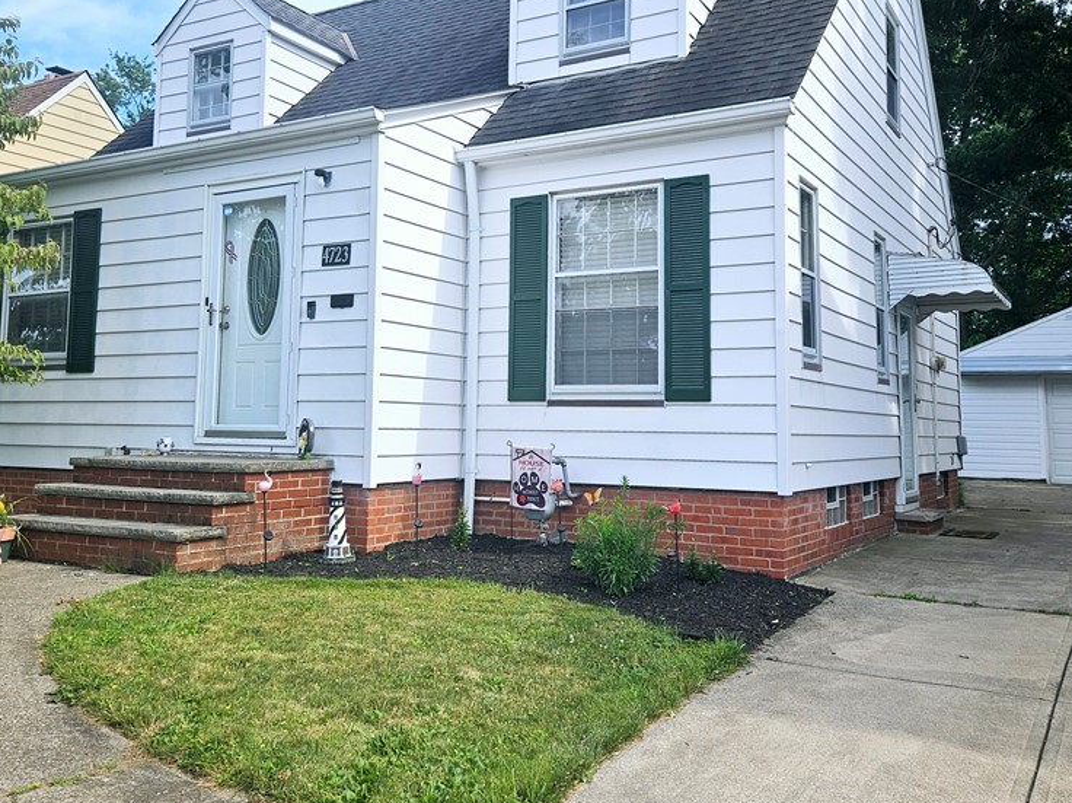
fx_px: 990
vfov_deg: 43.9
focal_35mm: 32
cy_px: 332
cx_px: 488
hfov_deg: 56.8
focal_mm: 5.4
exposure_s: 1/1667
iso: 32
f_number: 1.8
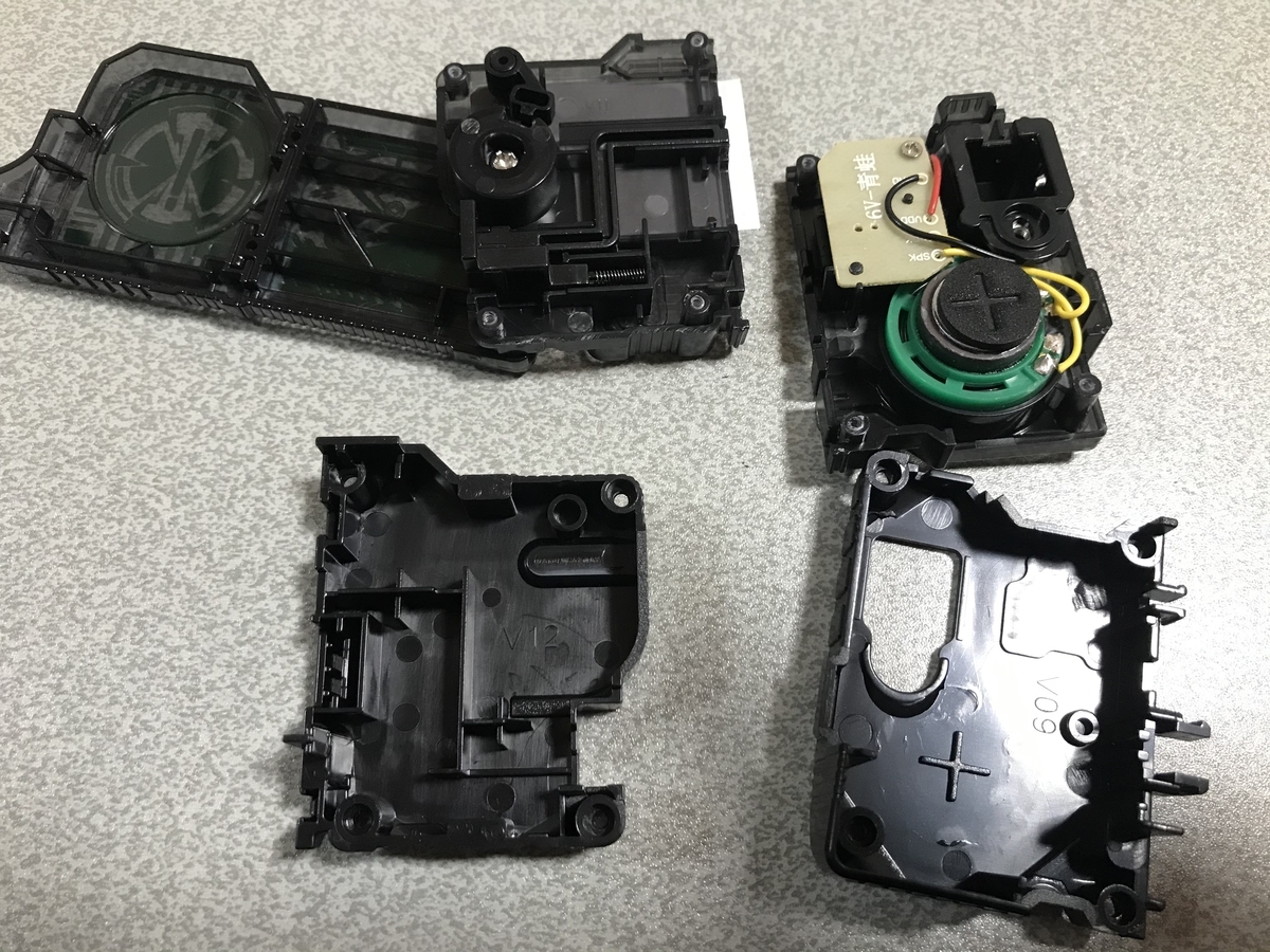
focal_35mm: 28
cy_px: 476
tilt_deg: -71.3
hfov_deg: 63.4
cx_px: 635
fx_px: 1027
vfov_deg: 49.7
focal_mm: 3.99
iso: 64
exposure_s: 1/17
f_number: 1.8
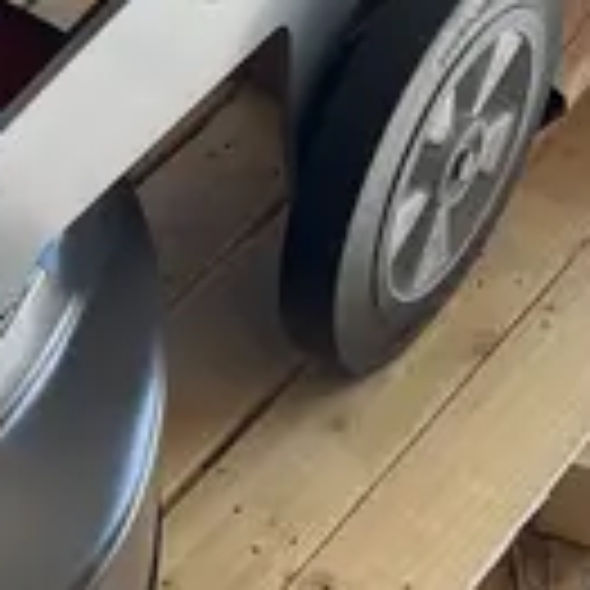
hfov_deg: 13.3
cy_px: -79
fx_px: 2488
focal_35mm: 129
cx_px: 0
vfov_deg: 13.2
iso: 32
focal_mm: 5.1
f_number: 1.6
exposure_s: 1/120
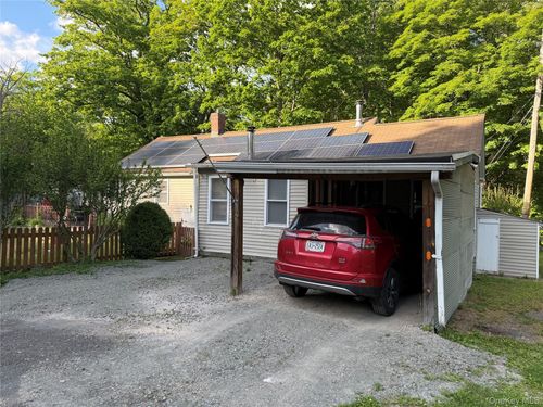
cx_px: 272
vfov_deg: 56.8
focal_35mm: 24
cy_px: 204
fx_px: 376
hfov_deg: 71.6
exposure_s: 1/868
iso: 100
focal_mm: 6.76
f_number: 1.78
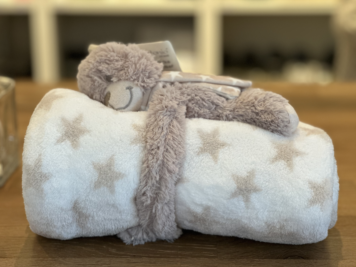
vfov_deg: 18.9
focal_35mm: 78
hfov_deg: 25.0
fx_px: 802
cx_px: 178
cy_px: 133
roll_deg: +0.5
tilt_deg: -17.2
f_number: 2.8
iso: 250
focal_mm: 9
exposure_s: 1/100
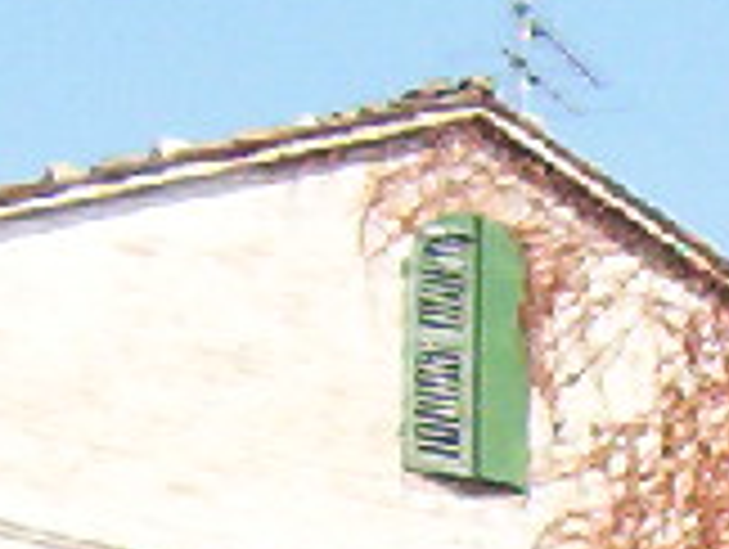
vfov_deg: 5.5
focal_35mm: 263
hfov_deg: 7.3
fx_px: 5547
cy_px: 1354
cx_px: 1426
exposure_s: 1/480
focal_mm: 5.54
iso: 100
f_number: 5.24
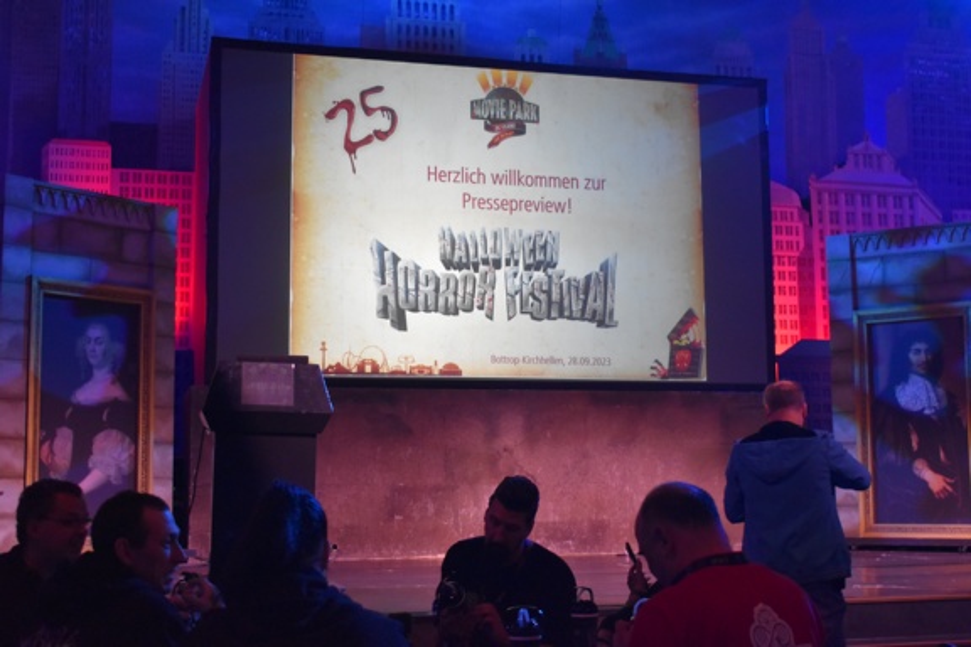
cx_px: 486
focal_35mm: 51
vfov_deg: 26.5
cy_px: 324
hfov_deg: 38.9
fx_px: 1375
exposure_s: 1/60
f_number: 4.5
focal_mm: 34
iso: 2200
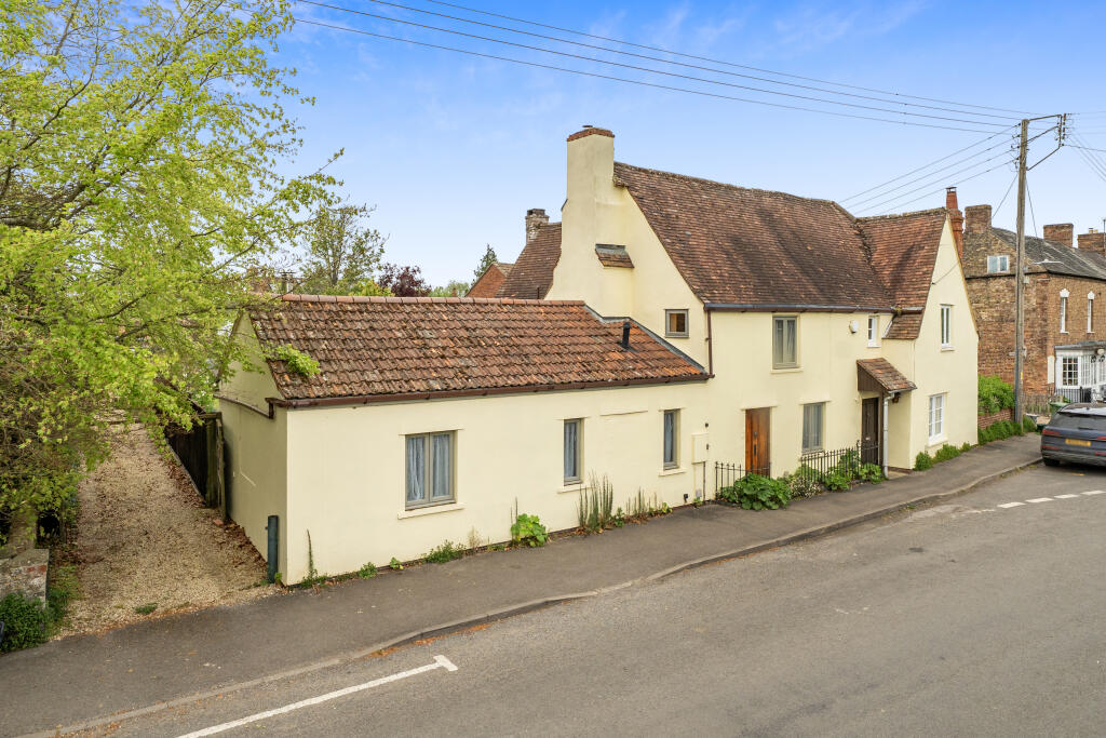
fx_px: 645
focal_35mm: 21
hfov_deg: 81.2
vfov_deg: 59.5
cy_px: 369
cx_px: 553
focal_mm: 14
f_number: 8
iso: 400
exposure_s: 1/125
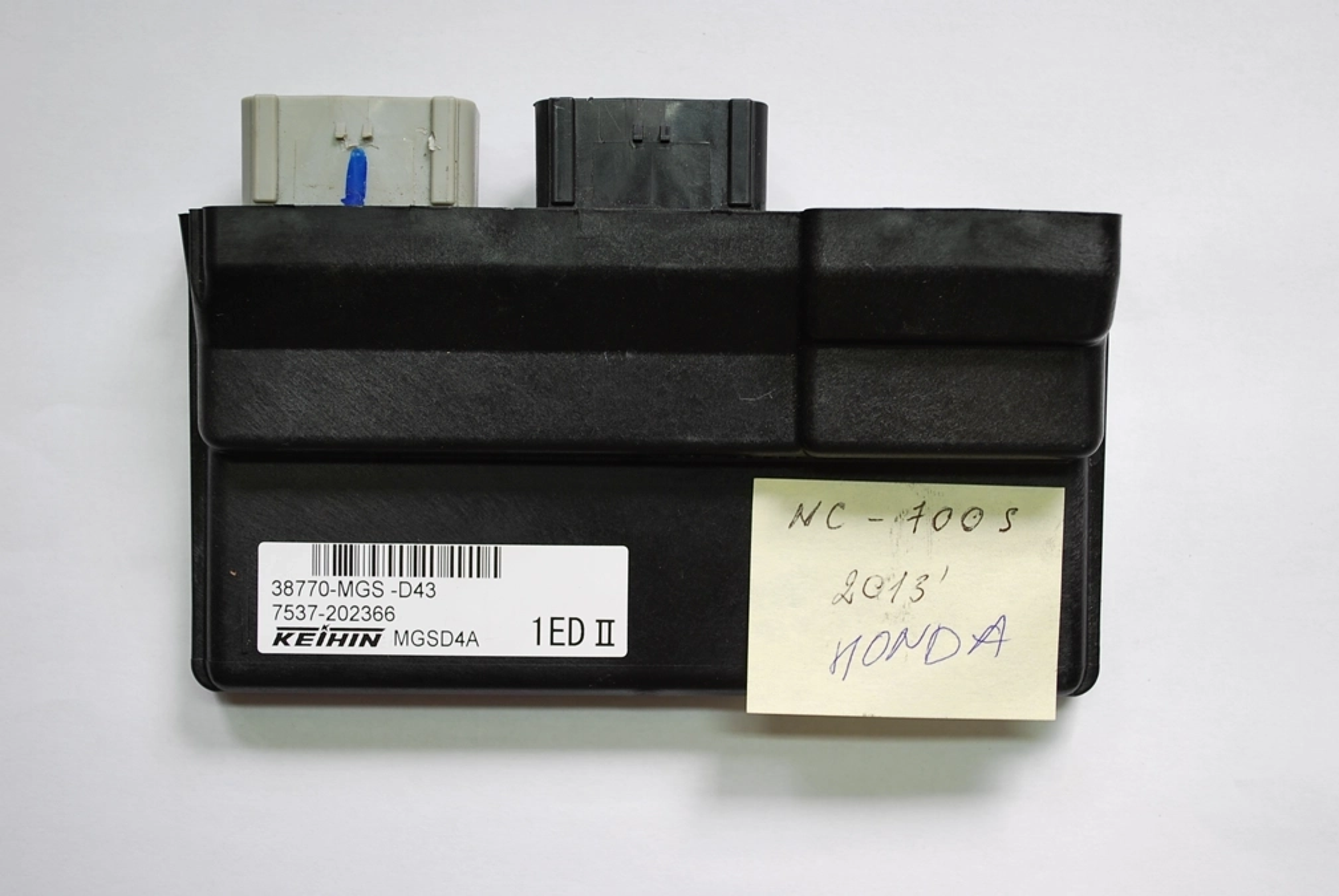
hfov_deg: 38.8
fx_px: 1899
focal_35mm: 51
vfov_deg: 26.5
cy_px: 448
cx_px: 670
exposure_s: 1/13
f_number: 5
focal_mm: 34
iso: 100
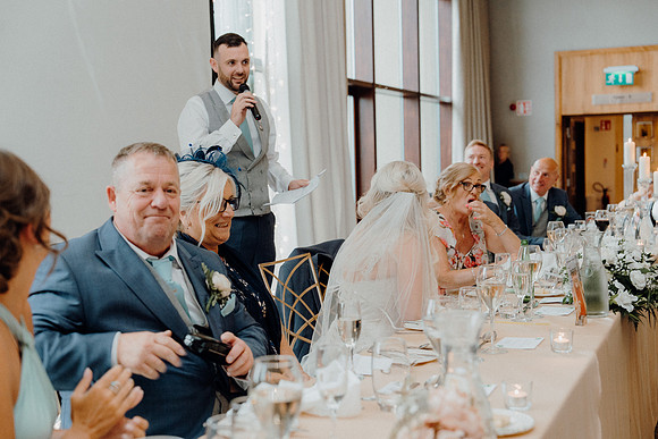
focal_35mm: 50
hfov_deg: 39.6
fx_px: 914
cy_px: 220
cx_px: 329
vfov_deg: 27.0
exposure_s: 1/160
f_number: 3.5
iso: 2500
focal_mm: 50
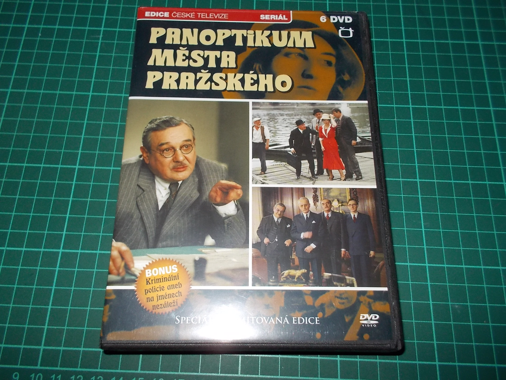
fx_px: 424
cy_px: 190
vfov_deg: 48.2
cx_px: 253
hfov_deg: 61.7
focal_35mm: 29
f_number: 3.3
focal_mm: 4.1
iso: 200
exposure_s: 1/30
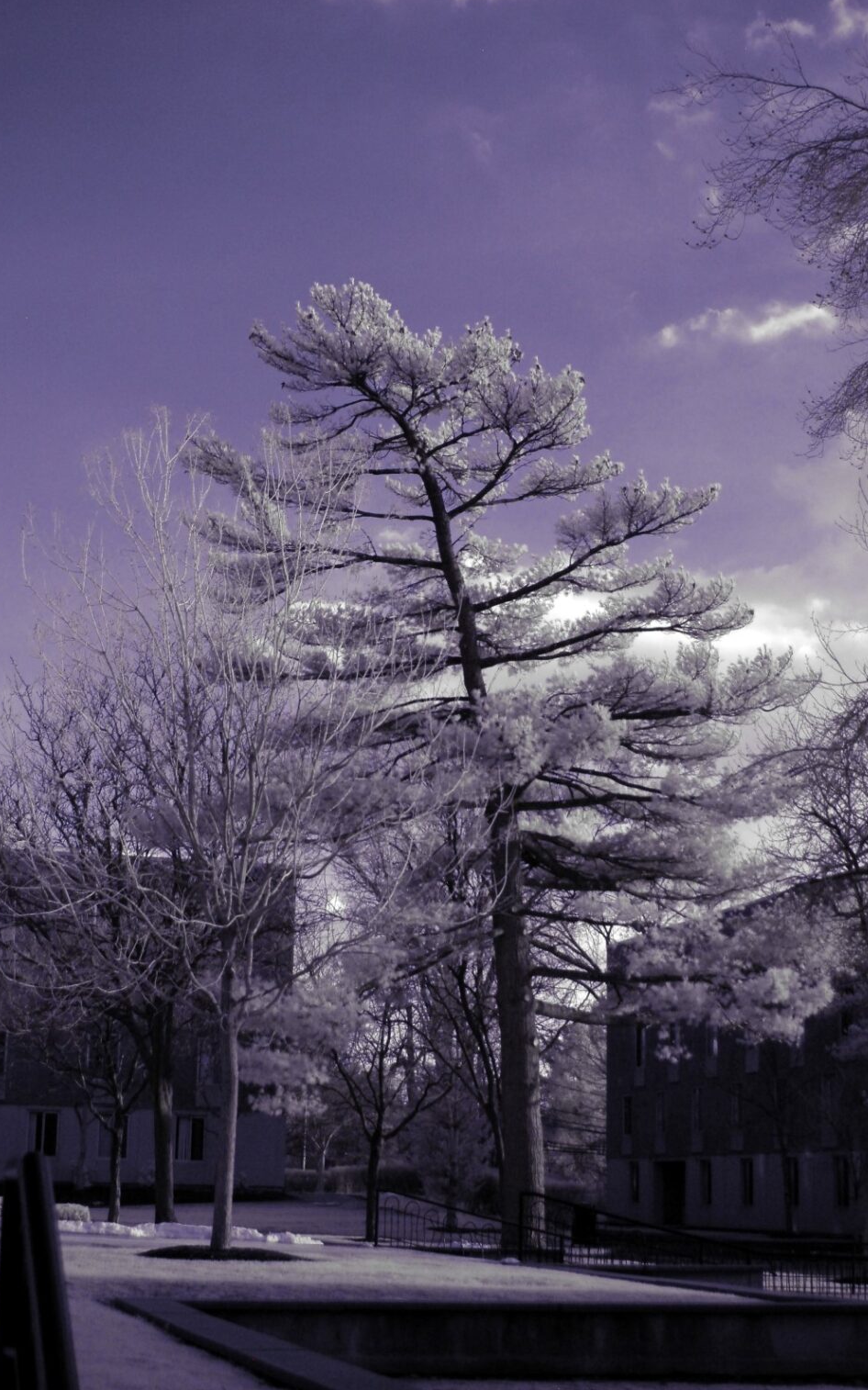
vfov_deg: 34.5
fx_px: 2234
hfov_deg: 22.0
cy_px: 686
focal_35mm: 59
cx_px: 445
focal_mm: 38
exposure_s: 1/1000
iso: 800
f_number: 4.8
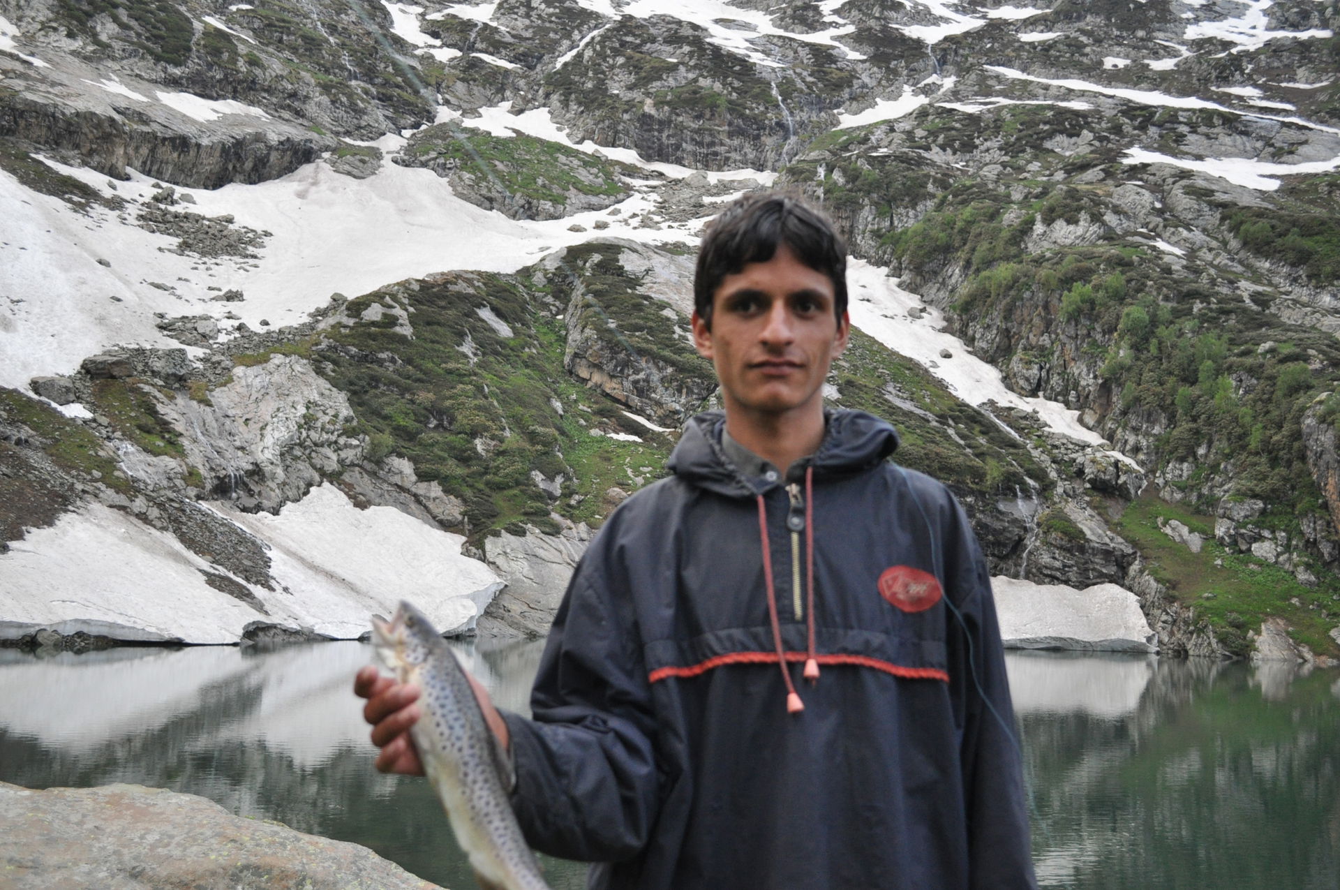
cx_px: 670
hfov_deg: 53.2
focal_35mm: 36
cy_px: 445
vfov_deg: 36.8
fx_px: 1338
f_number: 4
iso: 800
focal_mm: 24
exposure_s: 1/60
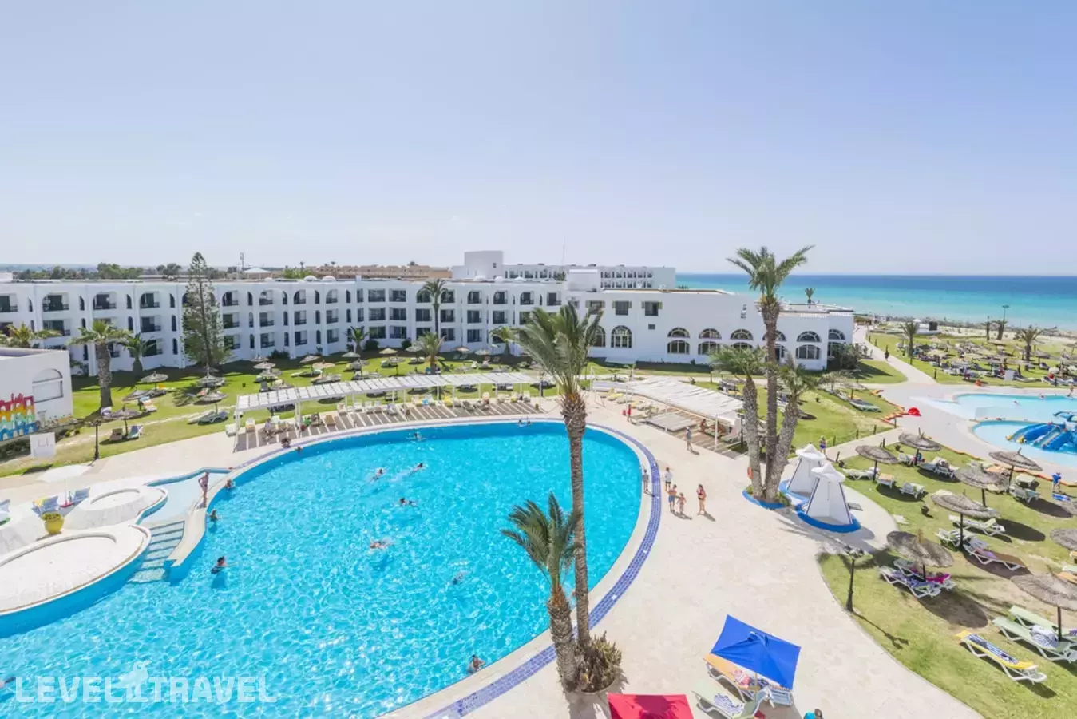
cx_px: 538
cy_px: 360
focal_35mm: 14
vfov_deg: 81.2
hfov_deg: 104.2
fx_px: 419
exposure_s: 1/400
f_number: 8
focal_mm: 14
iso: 100
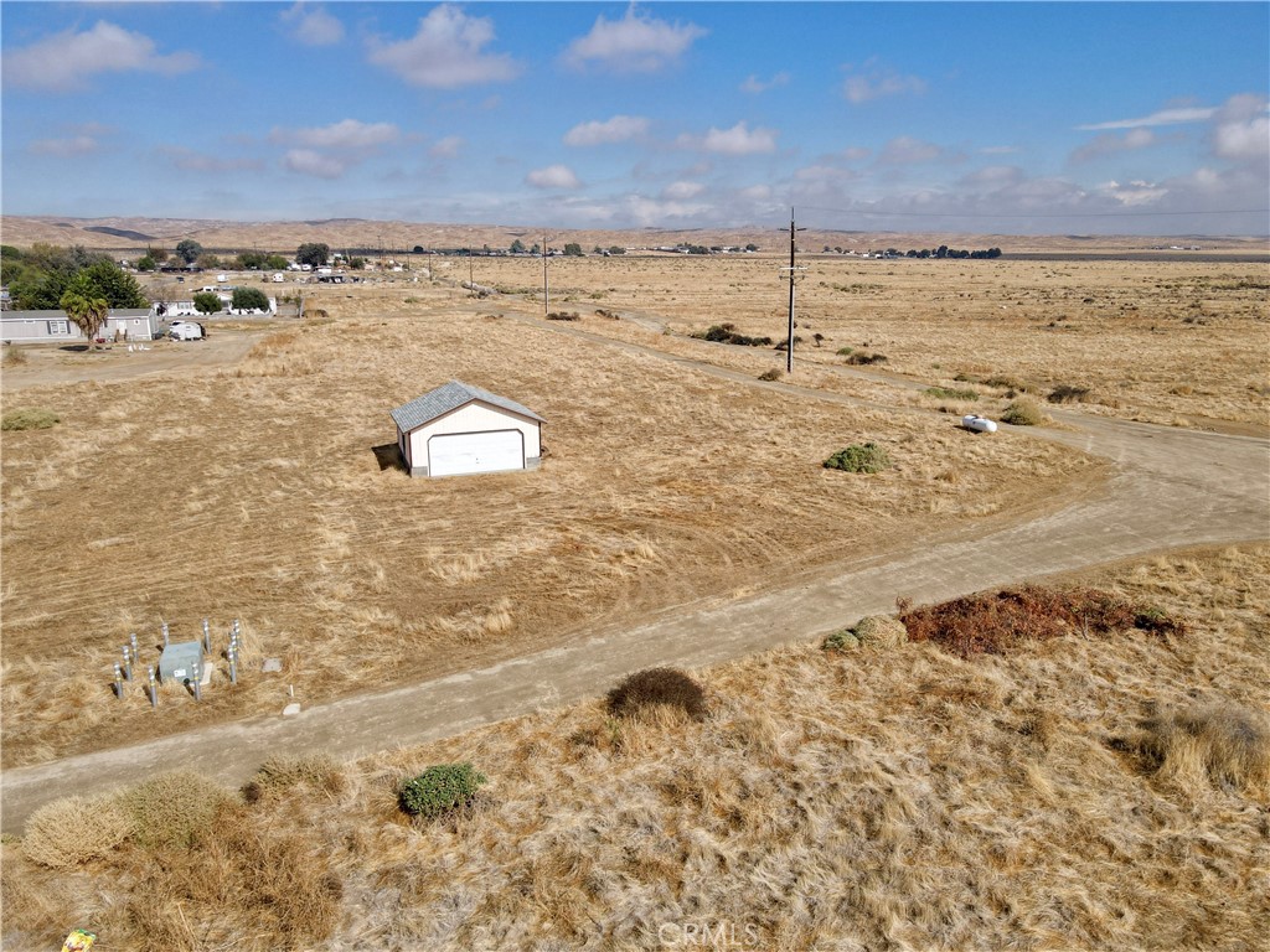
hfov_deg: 71.6
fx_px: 881
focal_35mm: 24
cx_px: 635
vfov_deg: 56.8
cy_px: 476
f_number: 2.8
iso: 100
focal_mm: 4.5
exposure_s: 1/320
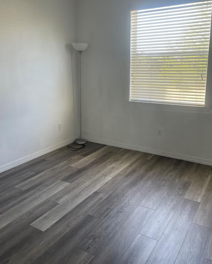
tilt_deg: -8.1
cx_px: 107
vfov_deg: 56.9
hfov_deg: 47.1
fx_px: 243
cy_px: 111
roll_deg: +1.1
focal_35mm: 31
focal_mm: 4.2
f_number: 1.6
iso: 80
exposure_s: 1/121
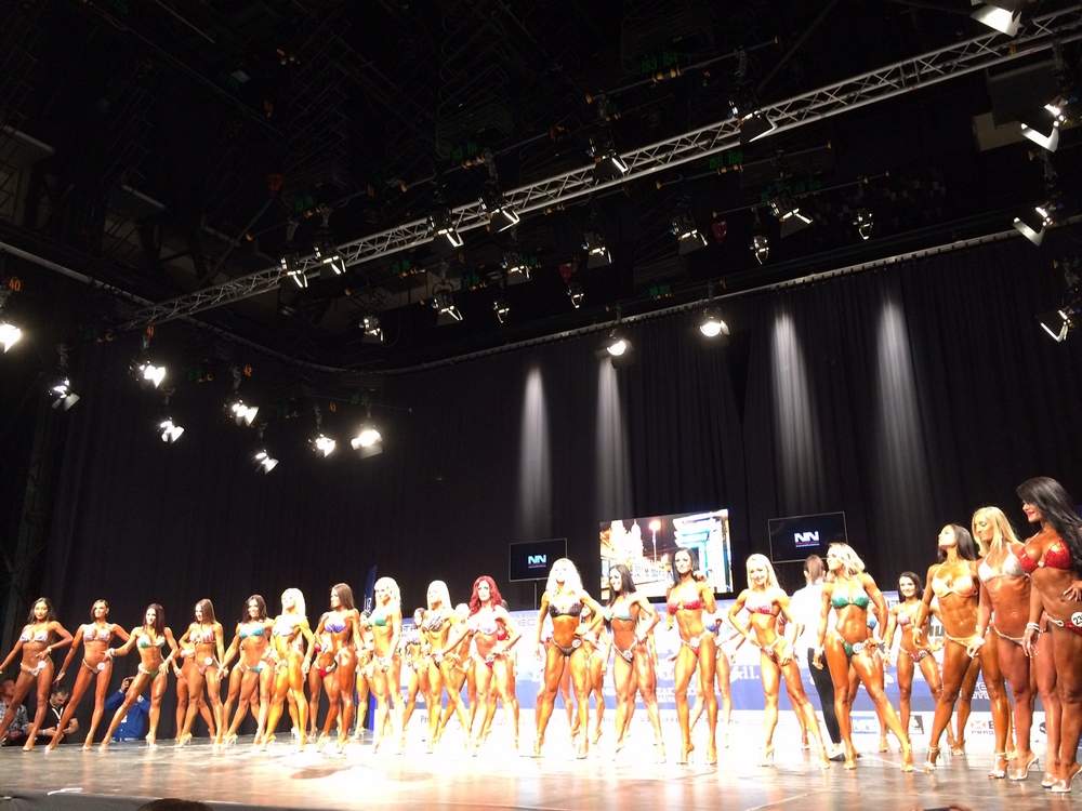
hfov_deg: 61.7
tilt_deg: +17.7
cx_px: 541
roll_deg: +0.7
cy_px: 406
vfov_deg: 48.2
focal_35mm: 29
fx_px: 906
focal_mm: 4.15
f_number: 2.2
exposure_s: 1/33
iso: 250
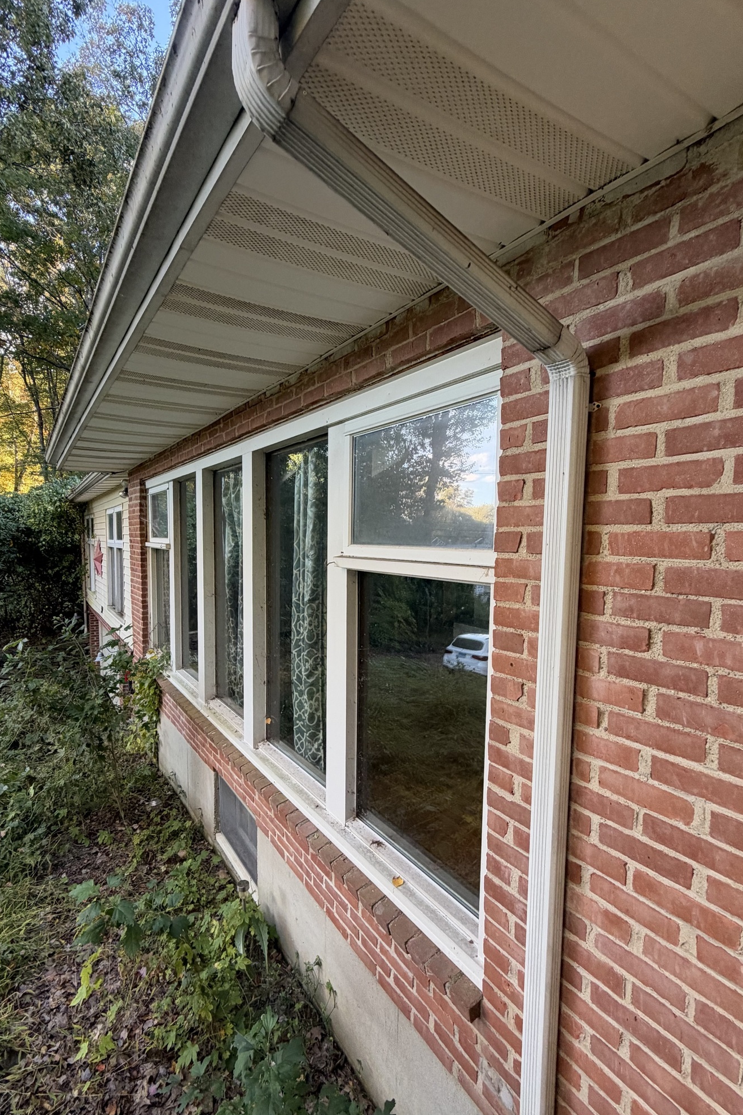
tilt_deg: -4.4
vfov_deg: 93.2
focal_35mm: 17
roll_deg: -1.6
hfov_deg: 70.2
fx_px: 526
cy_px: 580
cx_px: 331
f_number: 2.2
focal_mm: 2.22
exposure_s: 1/121
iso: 200
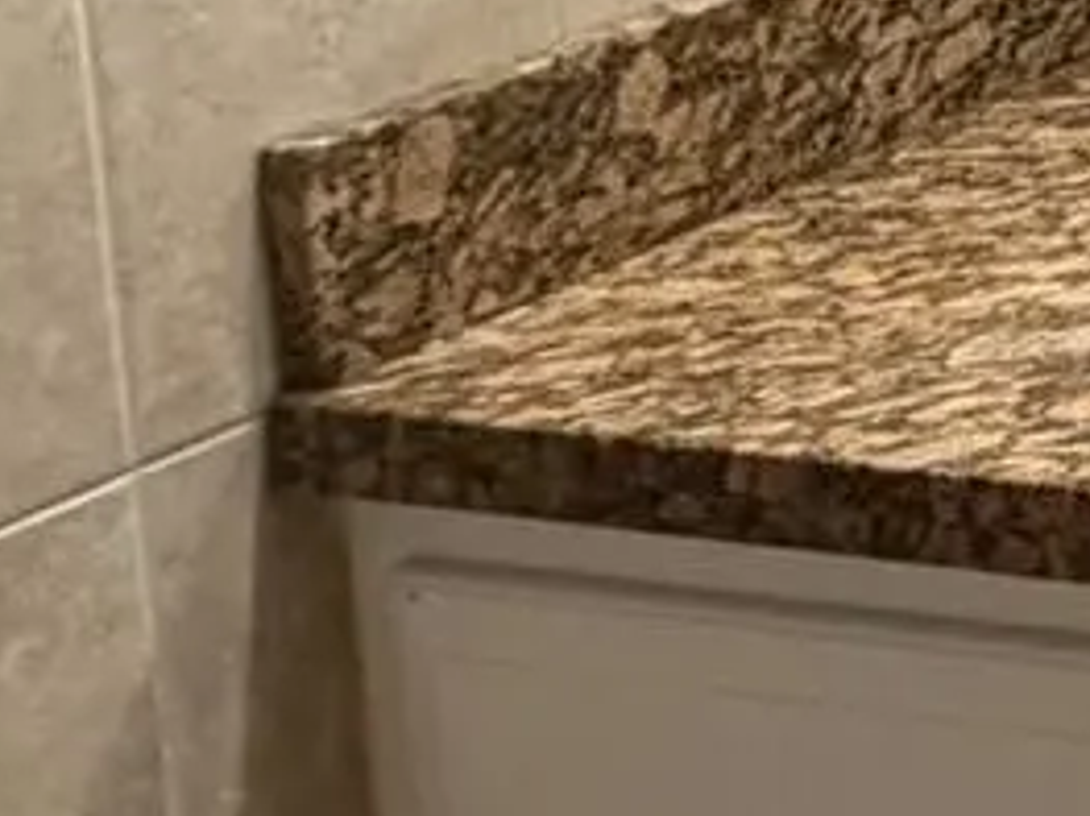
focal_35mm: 109
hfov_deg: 12.3
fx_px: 3431
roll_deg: +1.1
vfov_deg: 12.5
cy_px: -621
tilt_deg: -6.2
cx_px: 2934
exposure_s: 1/60
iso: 200
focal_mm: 2.22
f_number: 2.2
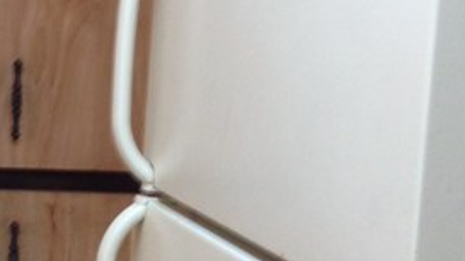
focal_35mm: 135
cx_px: -223
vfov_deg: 9.0
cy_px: 159
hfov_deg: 14.8
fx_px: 1663
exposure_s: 1/20
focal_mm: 4.12
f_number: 2.4
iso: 80
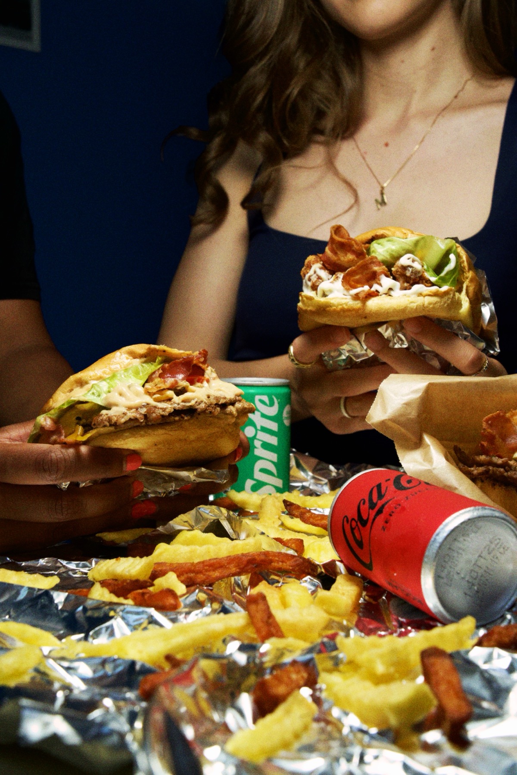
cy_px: 388
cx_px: 258
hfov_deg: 30.5
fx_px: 948
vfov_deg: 44.5
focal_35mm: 44
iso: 1000
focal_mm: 44
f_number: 11
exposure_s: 1/250
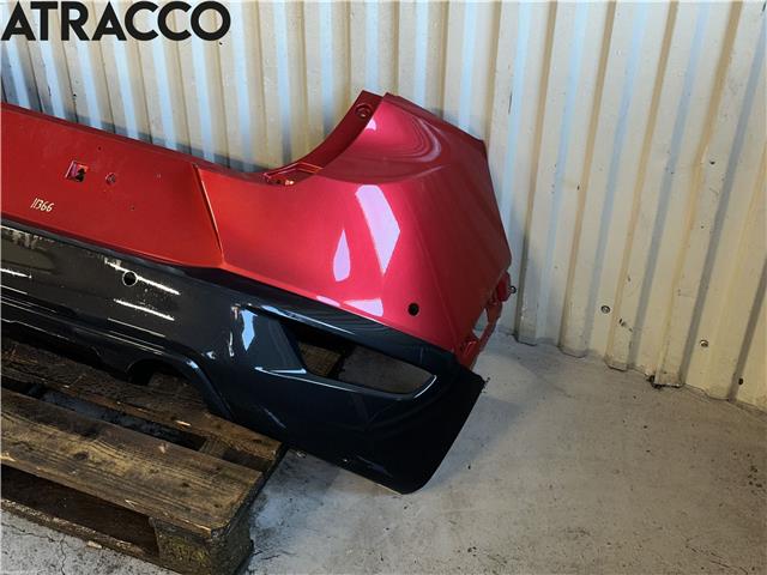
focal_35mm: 48
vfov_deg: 30.3
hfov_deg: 39.7
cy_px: 288
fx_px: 1064
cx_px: 384
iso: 50
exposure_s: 1/17
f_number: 1.78
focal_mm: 6.86
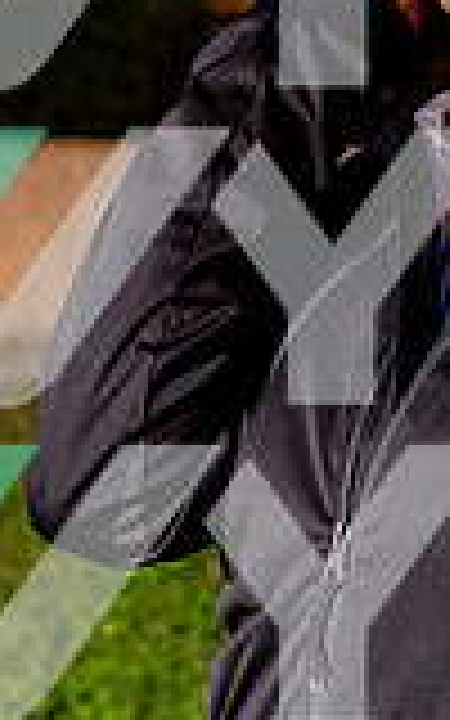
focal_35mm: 132
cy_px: 270
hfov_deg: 9.9
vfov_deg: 15.8
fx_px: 2590
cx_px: 441
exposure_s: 1/250
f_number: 5.6
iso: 800
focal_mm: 46
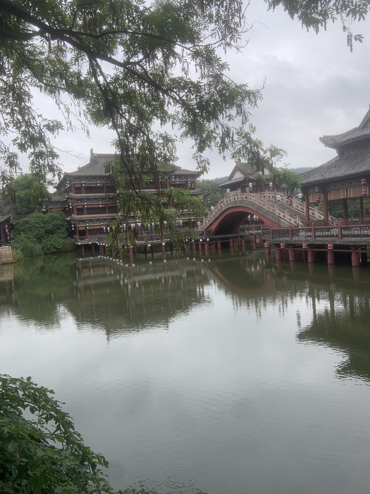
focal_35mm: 26
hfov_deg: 53.1
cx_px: 185
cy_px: 247
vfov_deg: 67.3
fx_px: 371
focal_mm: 4.25
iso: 25
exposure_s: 1/478
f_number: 1.8
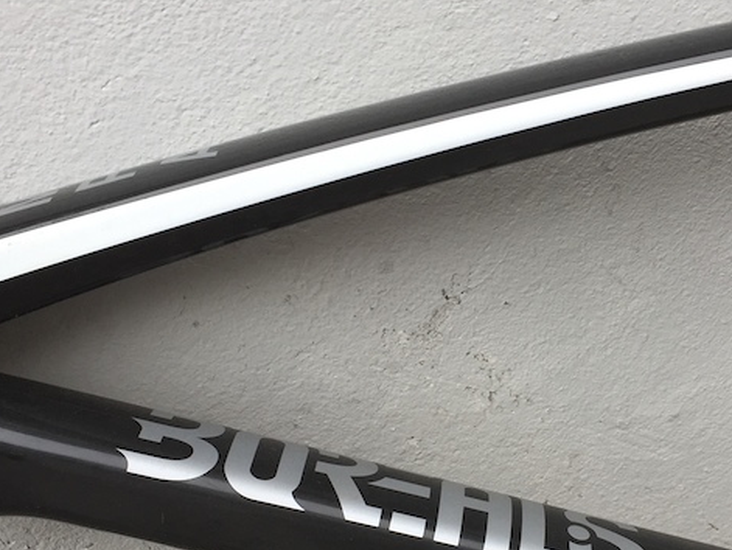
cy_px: 432
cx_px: 493
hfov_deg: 30.5
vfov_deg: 23.0
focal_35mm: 63
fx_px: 1333
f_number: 2.2
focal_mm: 4.15
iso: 40
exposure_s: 1/120
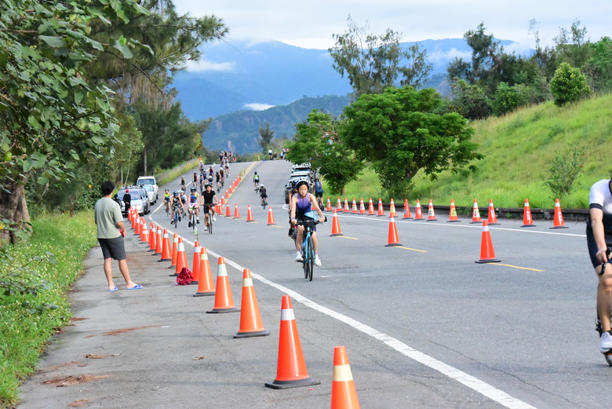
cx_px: 306
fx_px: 1905
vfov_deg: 12.2
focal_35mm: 112
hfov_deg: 18.3
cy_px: 204
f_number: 13
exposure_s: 1/2500
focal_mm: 112
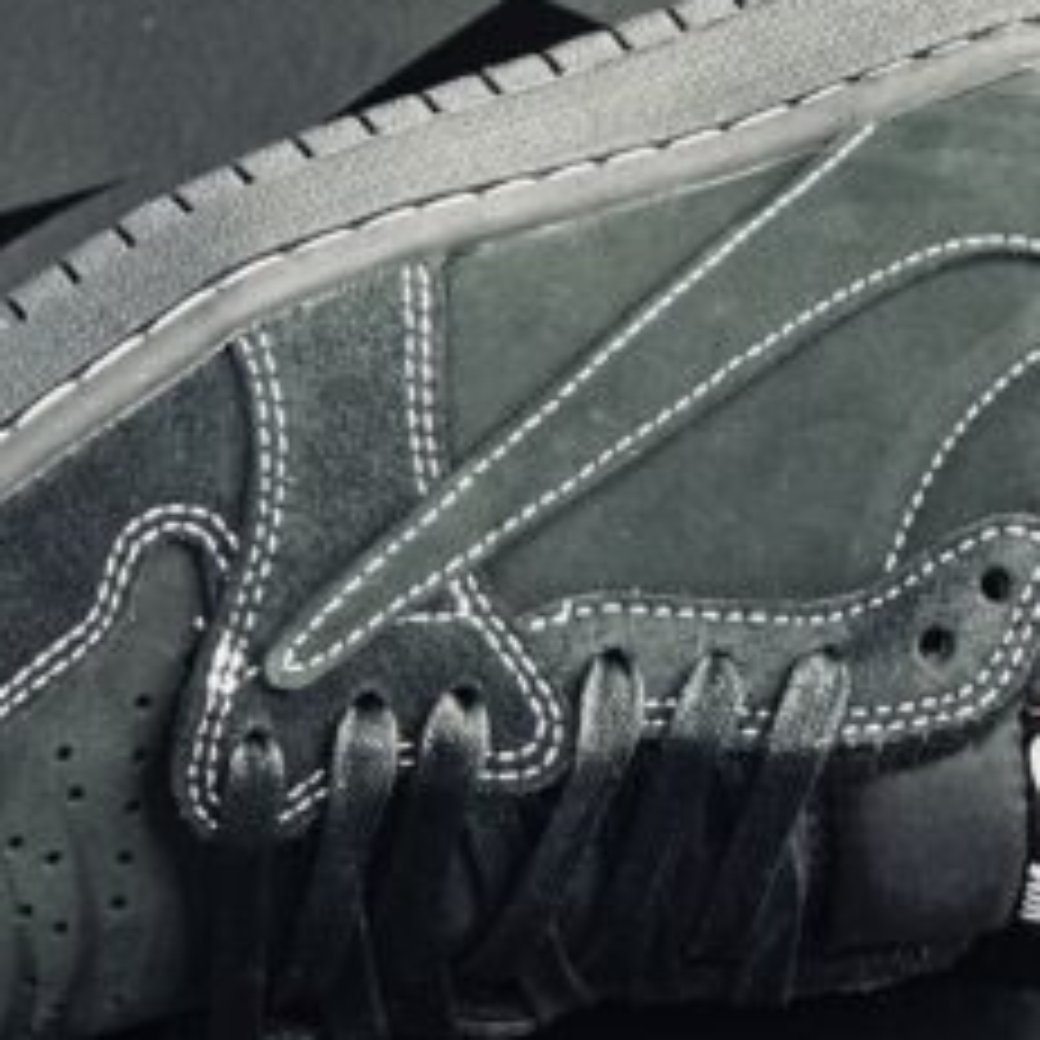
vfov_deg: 6.3
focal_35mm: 275
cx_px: 743
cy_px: 1492
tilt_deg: -54.6
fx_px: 9347
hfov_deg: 6.4
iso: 320
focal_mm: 9
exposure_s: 1/25
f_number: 2.8
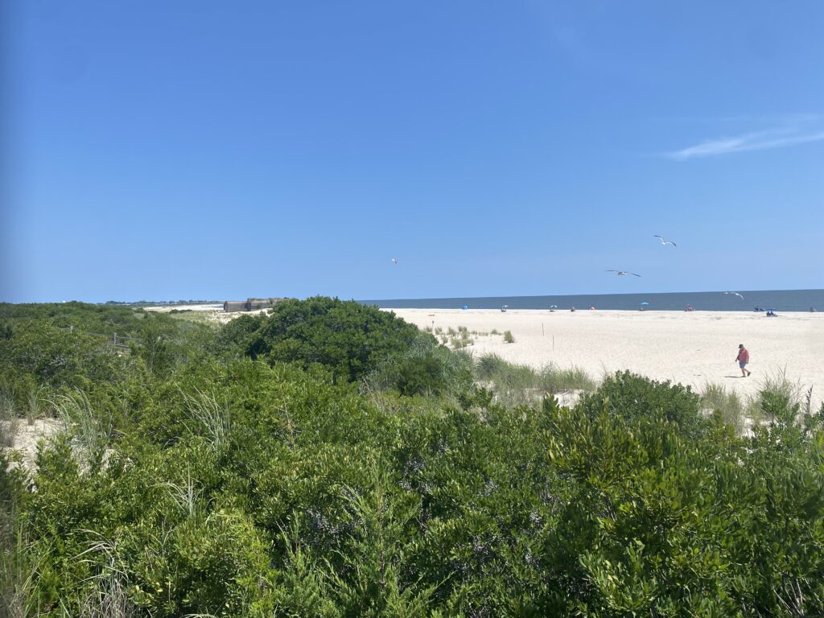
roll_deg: +1.0
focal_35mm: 26
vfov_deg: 53.1
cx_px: 412
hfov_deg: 67.3
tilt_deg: -1.9
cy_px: 309
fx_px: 619
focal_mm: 4.25
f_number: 1.8
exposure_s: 1/3497
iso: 32
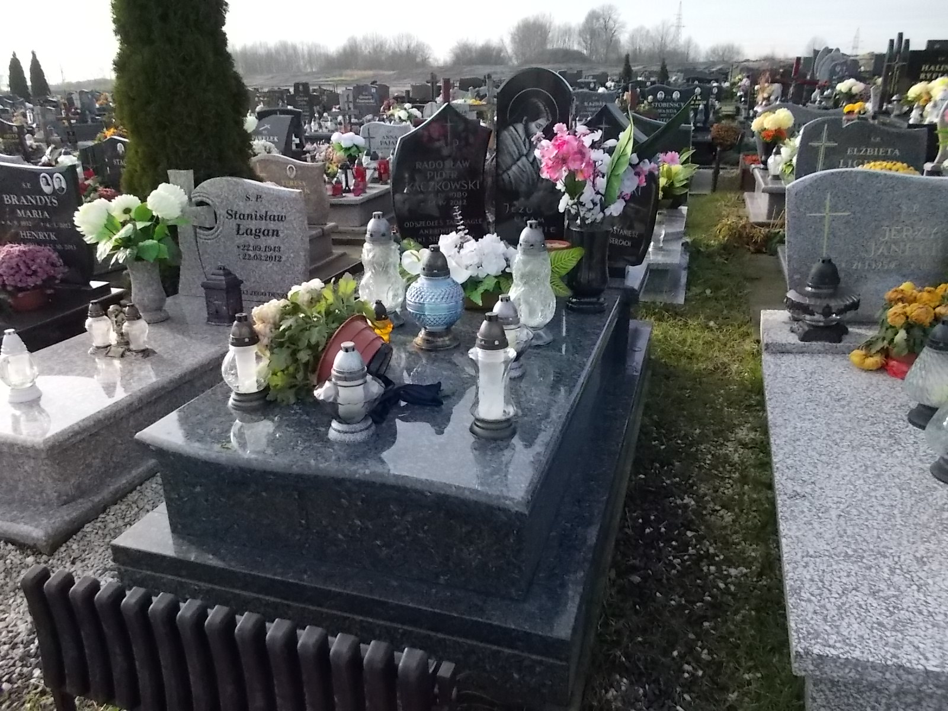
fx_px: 712
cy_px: 356
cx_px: 474
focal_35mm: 26
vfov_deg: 53.1
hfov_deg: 67.3
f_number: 8
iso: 400
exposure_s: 1/250
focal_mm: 4.6
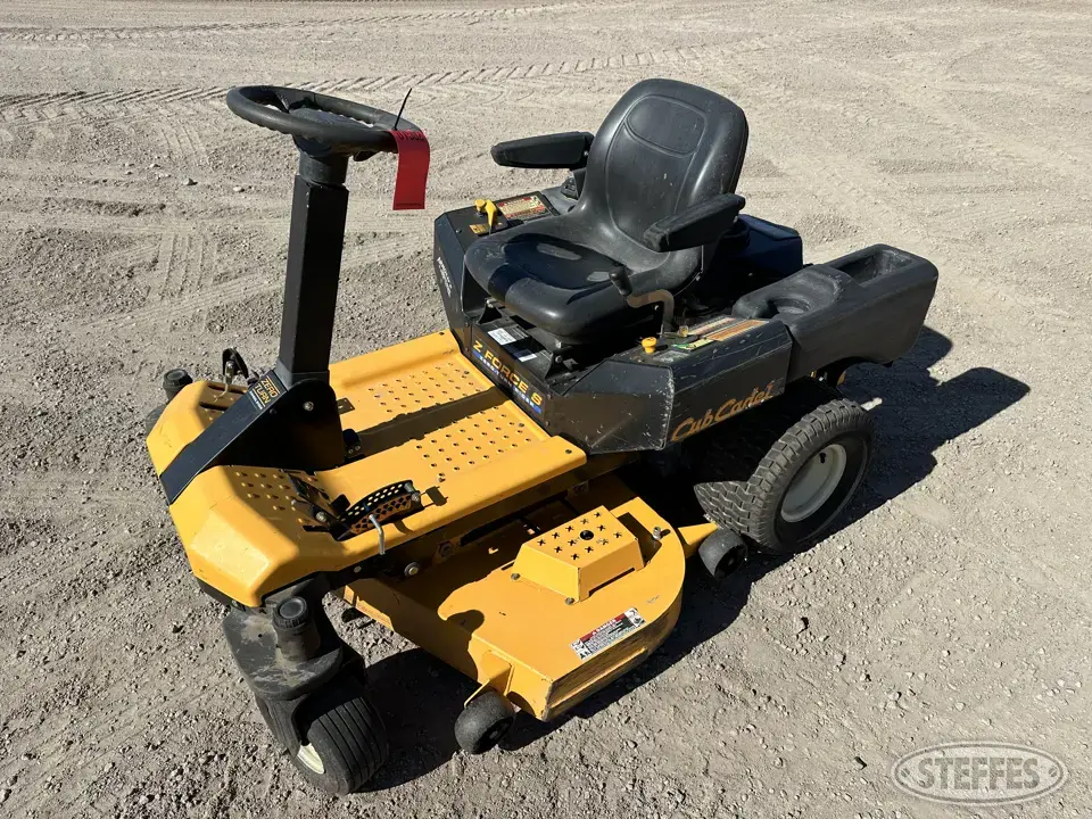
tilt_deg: -34.7
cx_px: 546
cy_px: 410
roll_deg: +0.7
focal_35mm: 24
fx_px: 757
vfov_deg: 56.8
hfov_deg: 71.6
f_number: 1.78
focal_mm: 6.86
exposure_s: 1/5848
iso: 80
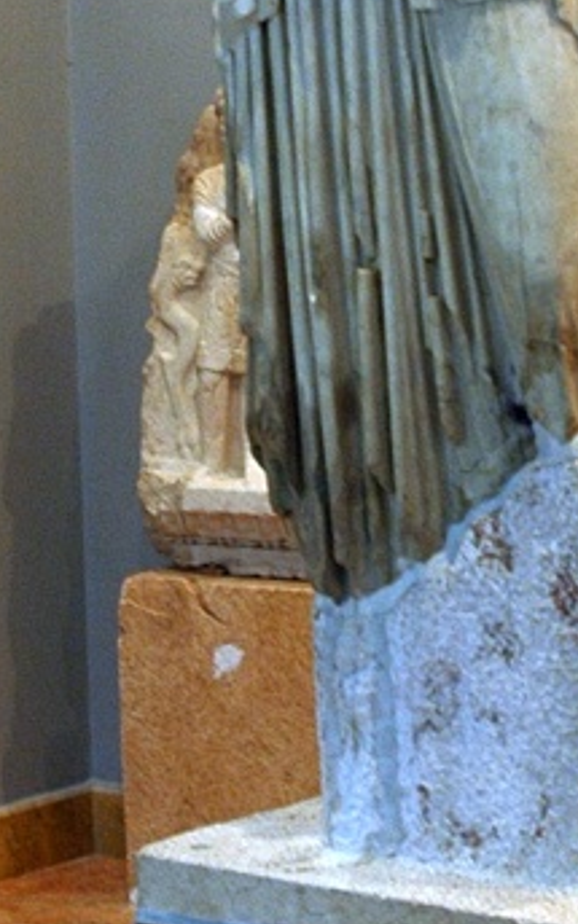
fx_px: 3226
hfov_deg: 10.2
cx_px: 368
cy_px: 473
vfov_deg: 16.3
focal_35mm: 128
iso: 200
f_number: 4.8
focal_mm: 18
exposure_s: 1/8
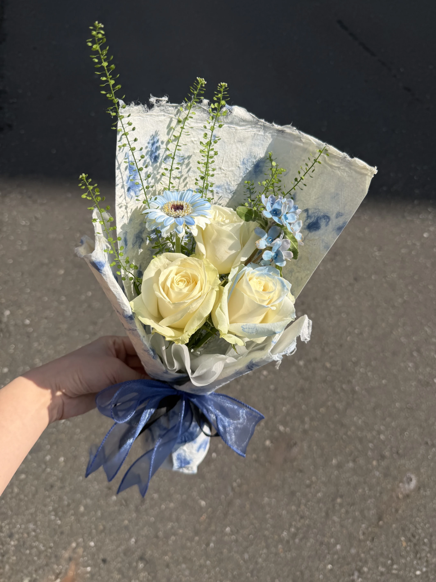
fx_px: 403
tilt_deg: -49.5
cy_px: 291
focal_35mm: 24
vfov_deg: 71.6
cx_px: 218
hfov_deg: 56.8
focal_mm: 6.76
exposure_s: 1/6173
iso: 80
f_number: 1.78
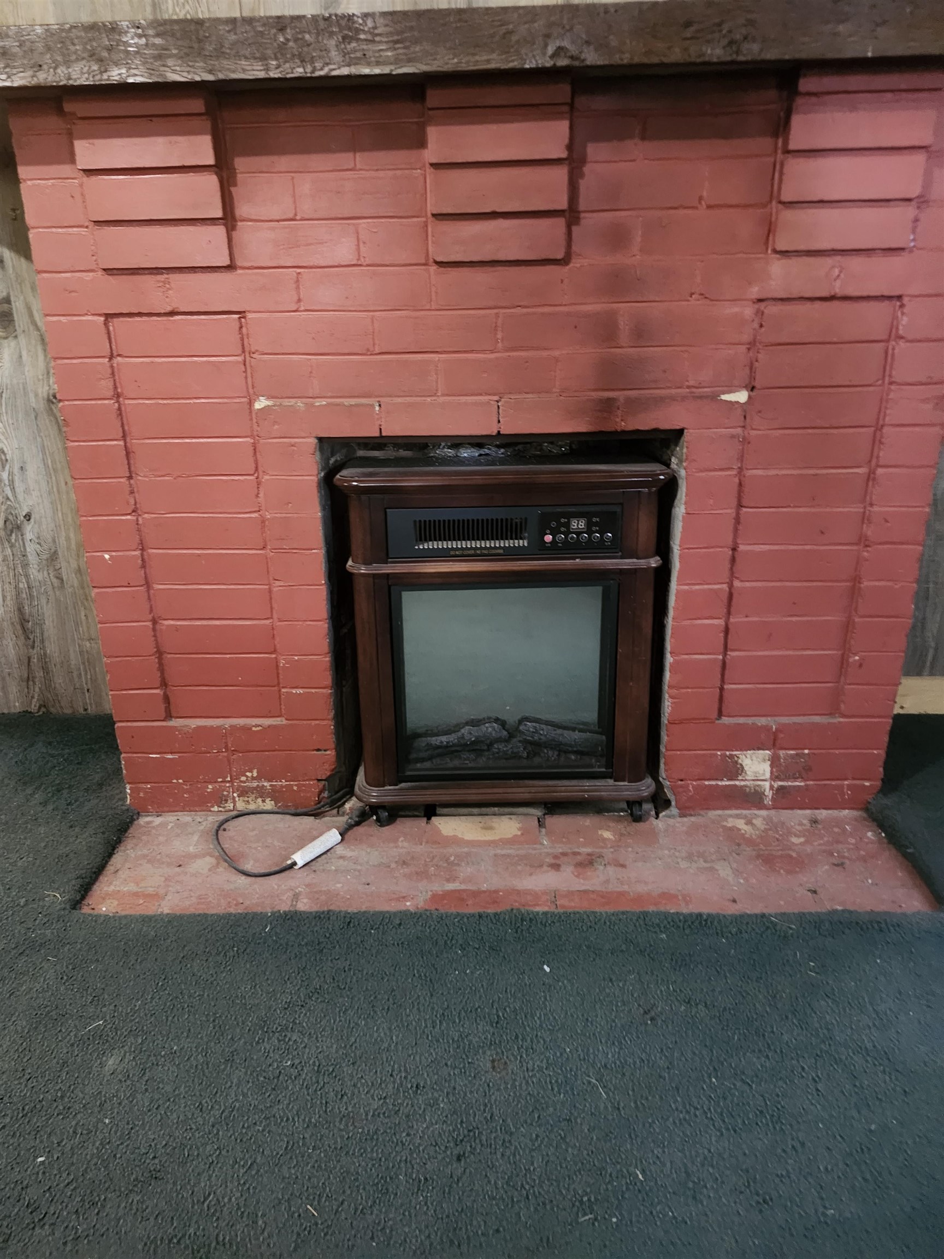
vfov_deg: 73.9
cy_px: 630
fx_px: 836
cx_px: 472
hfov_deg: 58.9
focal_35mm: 23
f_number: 1.8
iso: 1250
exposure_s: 1/20
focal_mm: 5.54
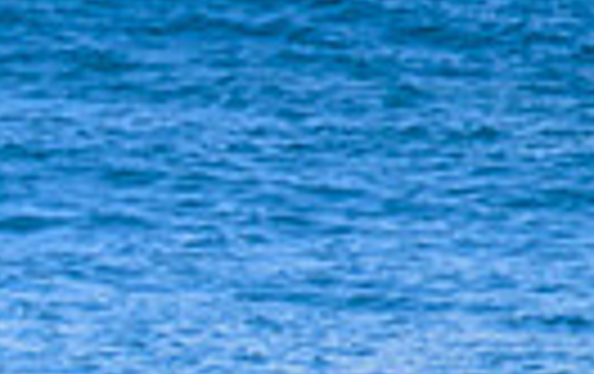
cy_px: 518
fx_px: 46702
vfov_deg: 0.5
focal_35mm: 2880
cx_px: -570
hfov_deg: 0.7
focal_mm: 560
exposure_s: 1/2000
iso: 900
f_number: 8
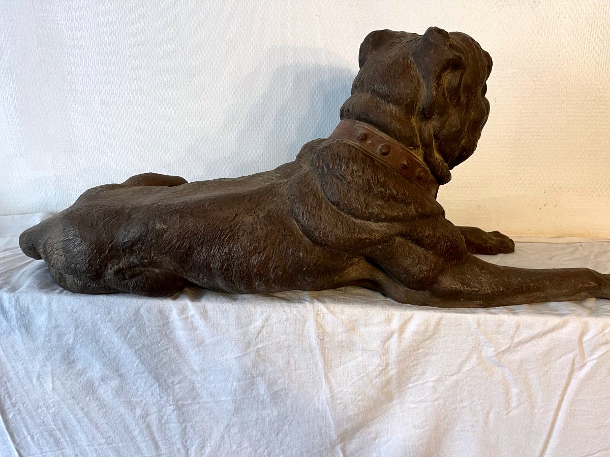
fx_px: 458
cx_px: 305
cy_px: 228
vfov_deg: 53.1
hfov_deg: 67.3
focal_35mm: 26
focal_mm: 5.1
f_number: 1.6
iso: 64
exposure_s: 1/50
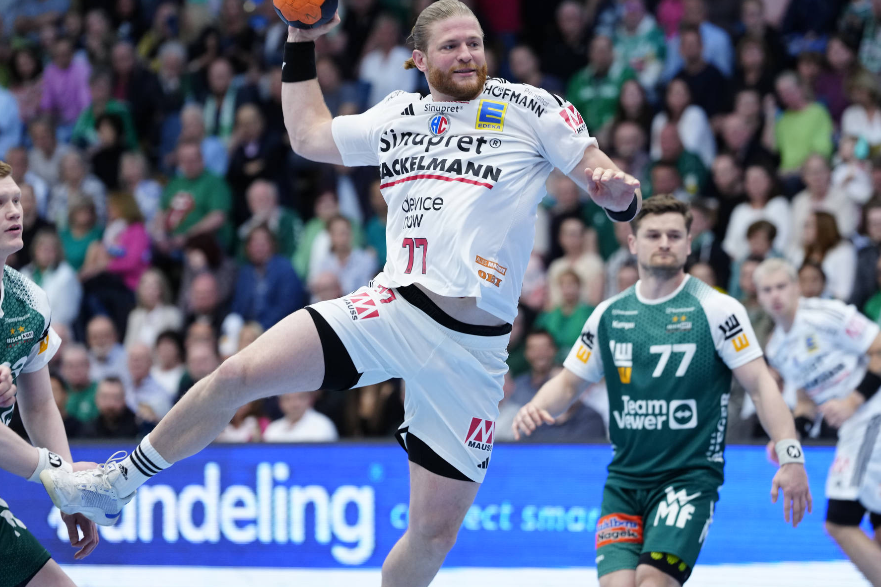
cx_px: 428
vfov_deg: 8.1
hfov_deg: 12.2
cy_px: 269
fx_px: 4135
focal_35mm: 169
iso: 2000
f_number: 2.8
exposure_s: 1/1000
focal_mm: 150
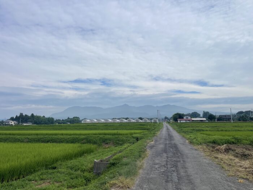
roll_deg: -0.6
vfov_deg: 54.9
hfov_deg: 69.4
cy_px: 95
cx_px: 126
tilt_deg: +9.2
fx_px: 183
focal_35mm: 25
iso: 32
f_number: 1.6
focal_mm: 5.1
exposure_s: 1/7937
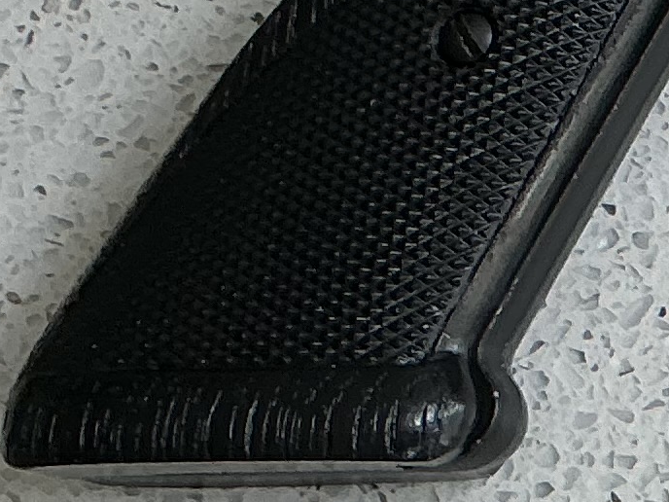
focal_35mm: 170
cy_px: -369
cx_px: 1640
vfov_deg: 8.4
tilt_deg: -66.4
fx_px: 3285
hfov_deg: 10.1
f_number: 1.8
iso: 32
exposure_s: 1/100
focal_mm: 3
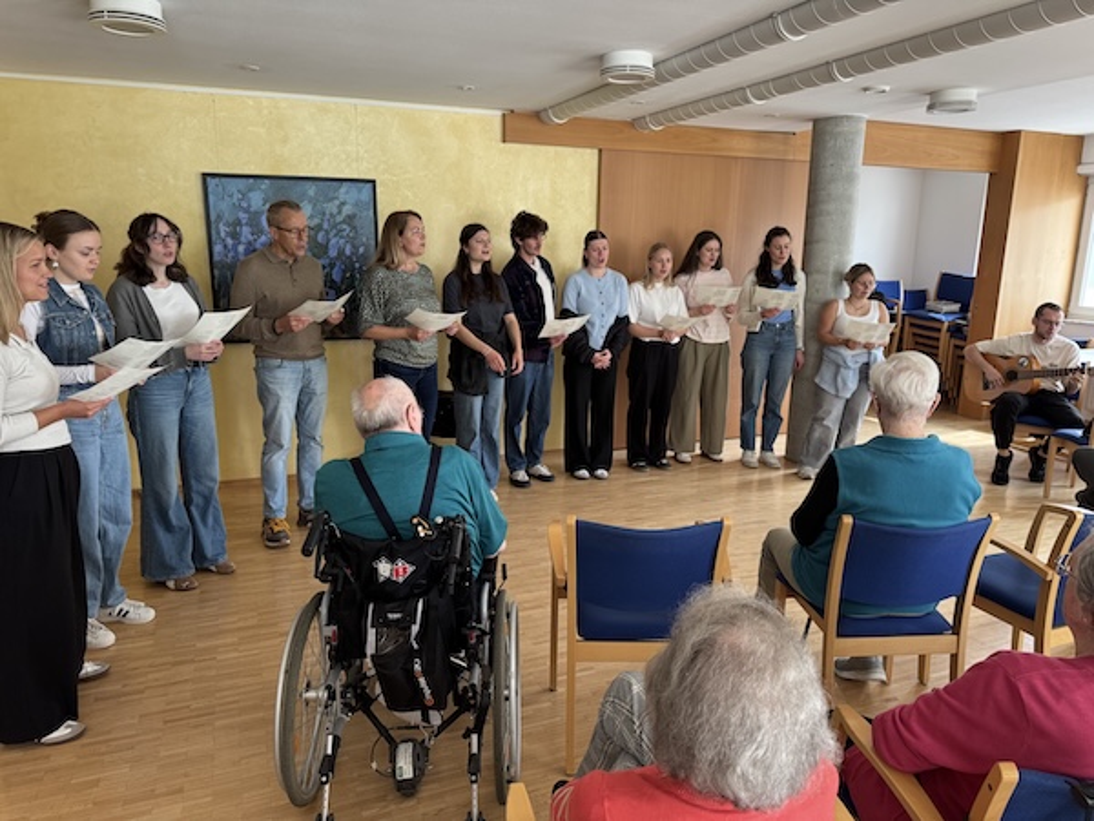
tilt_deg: -12.3
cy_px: 410
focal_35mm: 24
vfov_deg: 56.8
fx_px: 758
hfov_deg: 71.6
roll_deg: -0.8
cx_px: 547
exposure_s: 1/121
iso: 200
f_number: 1.78
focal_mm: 6.76
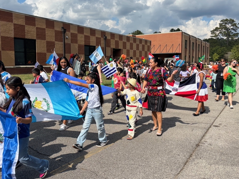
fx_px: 228
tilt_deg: -3.7
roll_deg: -1.2
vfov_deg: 42.9
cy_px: 81
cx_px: 111
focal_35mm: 33
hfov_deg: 55.3
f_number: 1.6
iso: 50
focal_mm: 5.96
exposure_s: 1/4082
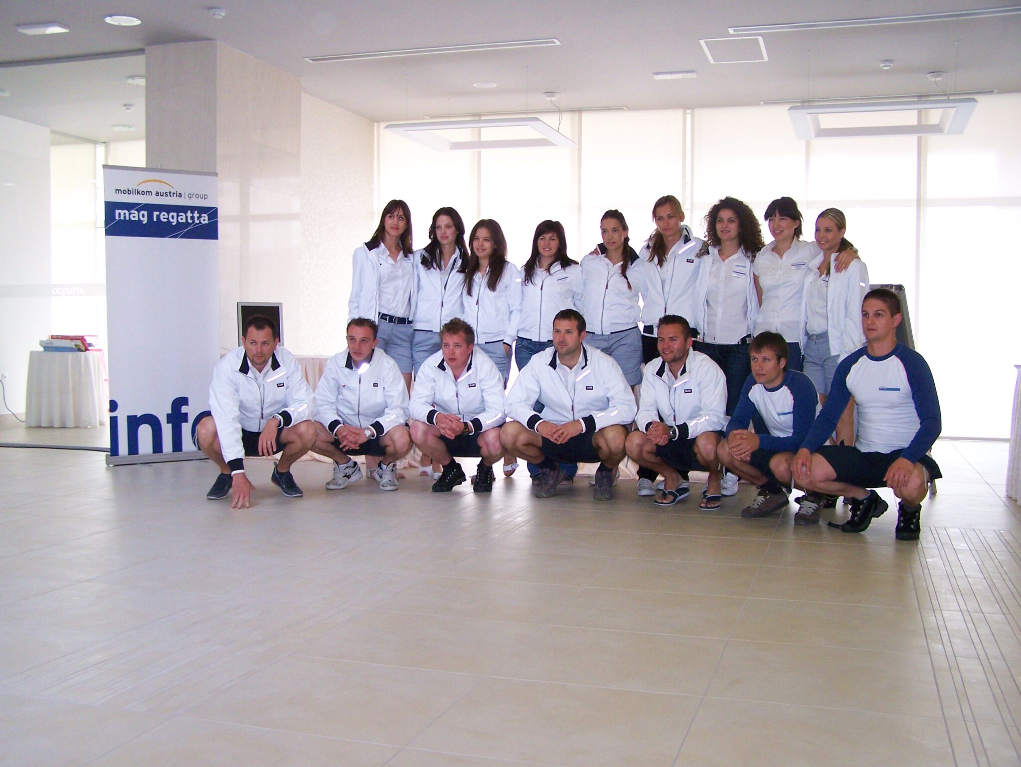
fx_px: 1122
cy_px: 384
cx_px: 510
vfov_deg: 37.8
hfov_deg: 48.9
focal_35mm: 38
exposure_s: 1/50
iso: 200
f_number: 2.8
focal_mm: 6.3
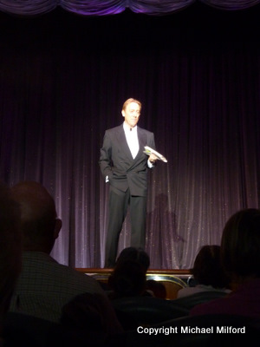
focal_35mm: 67
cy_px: 174
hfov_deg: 21.9
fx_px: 671
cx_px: 130
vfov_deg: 29.0
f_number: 4.1
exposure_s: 1/8
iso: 400
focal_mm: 11
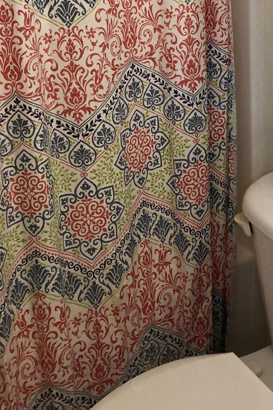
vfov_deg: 27.9
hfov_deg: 19.5
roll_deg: +1.0
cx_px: 317
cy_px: -36
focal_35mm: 66
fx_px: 751
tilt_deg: -9.8
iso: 40
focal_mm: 3.99
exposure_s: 1/24
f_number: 1.8
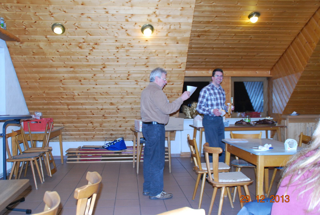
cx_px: 160
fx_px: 334
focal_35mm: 38
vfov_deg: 35.6
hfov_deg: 51.2
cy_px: 108
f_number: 5
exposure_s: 1/60
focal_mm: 25
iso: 800
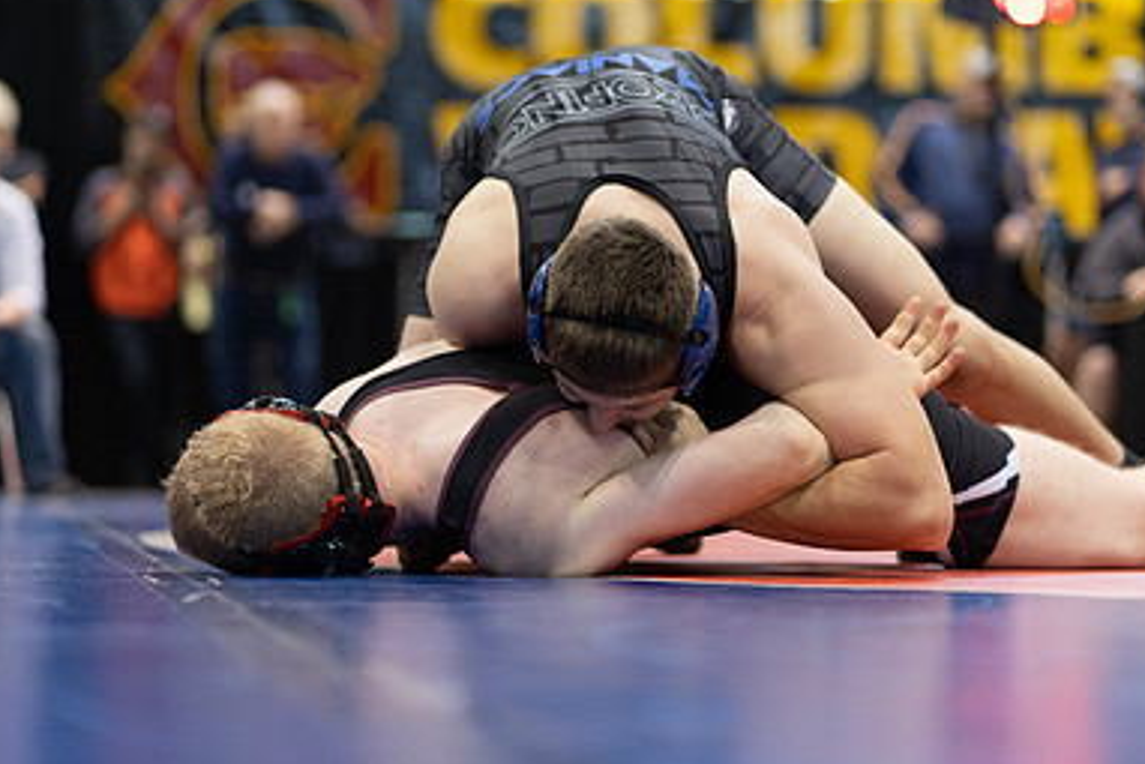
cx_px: 567
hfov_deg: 15.9
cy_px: 295
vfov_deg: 10.6
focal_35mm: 129
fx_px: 4104
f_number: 1.8
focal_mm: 85
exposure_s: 1/500
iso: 2000
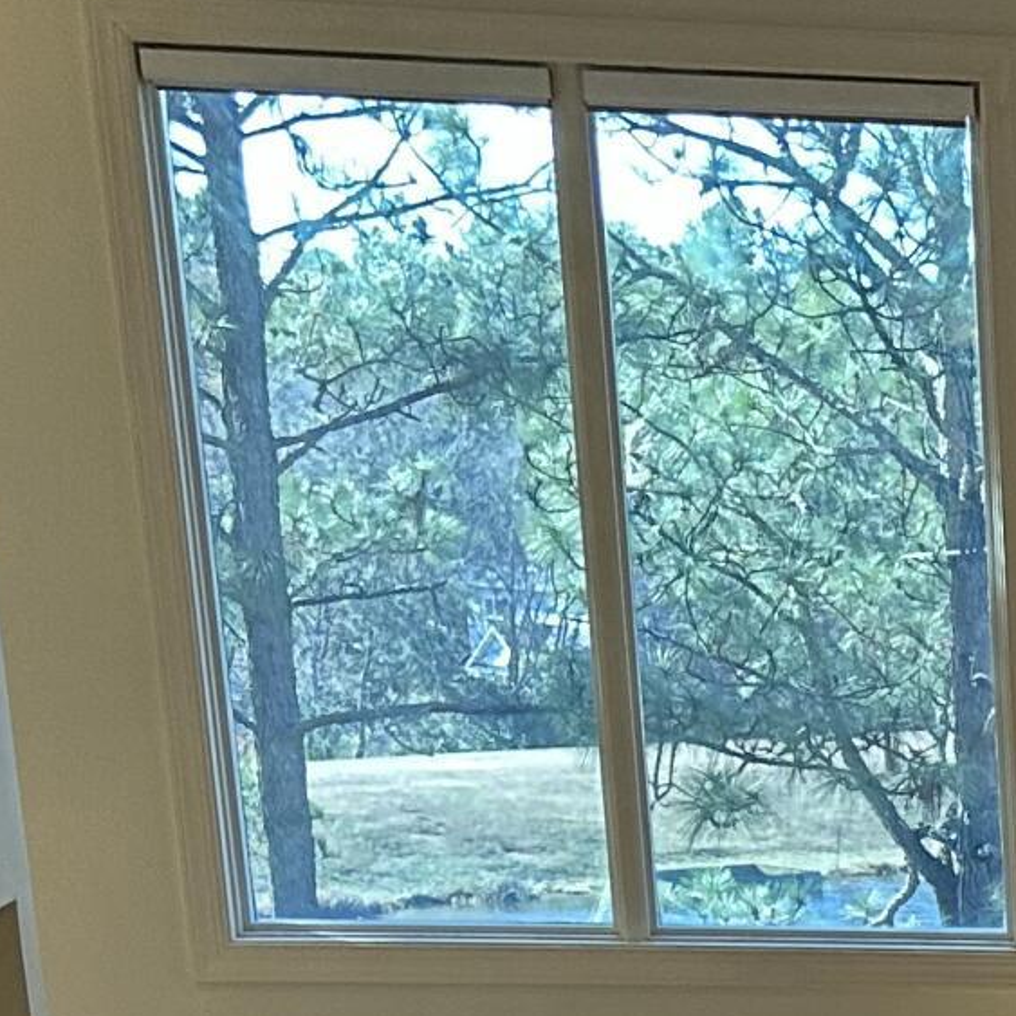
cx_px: 1738
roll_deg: -1.9
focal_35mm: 113
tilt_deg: -20.7
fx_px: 3752
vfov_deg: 13.4
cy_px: 1974
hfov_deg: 14.0
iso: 200
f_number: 1.78
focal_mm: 6.86
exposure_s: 1/120
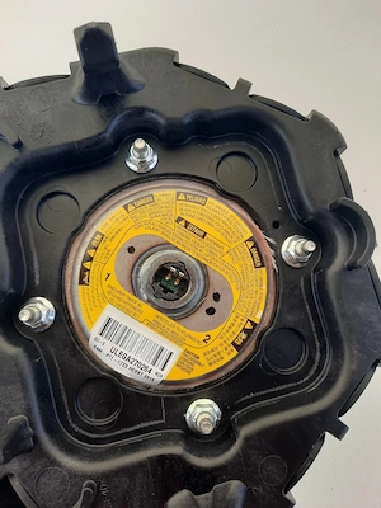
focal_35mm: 25
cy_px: 254
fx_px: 367
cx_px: 190
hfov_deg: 54.9
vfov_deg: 69.4
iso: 32
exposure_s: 1/169
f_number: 2
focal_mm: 4.6
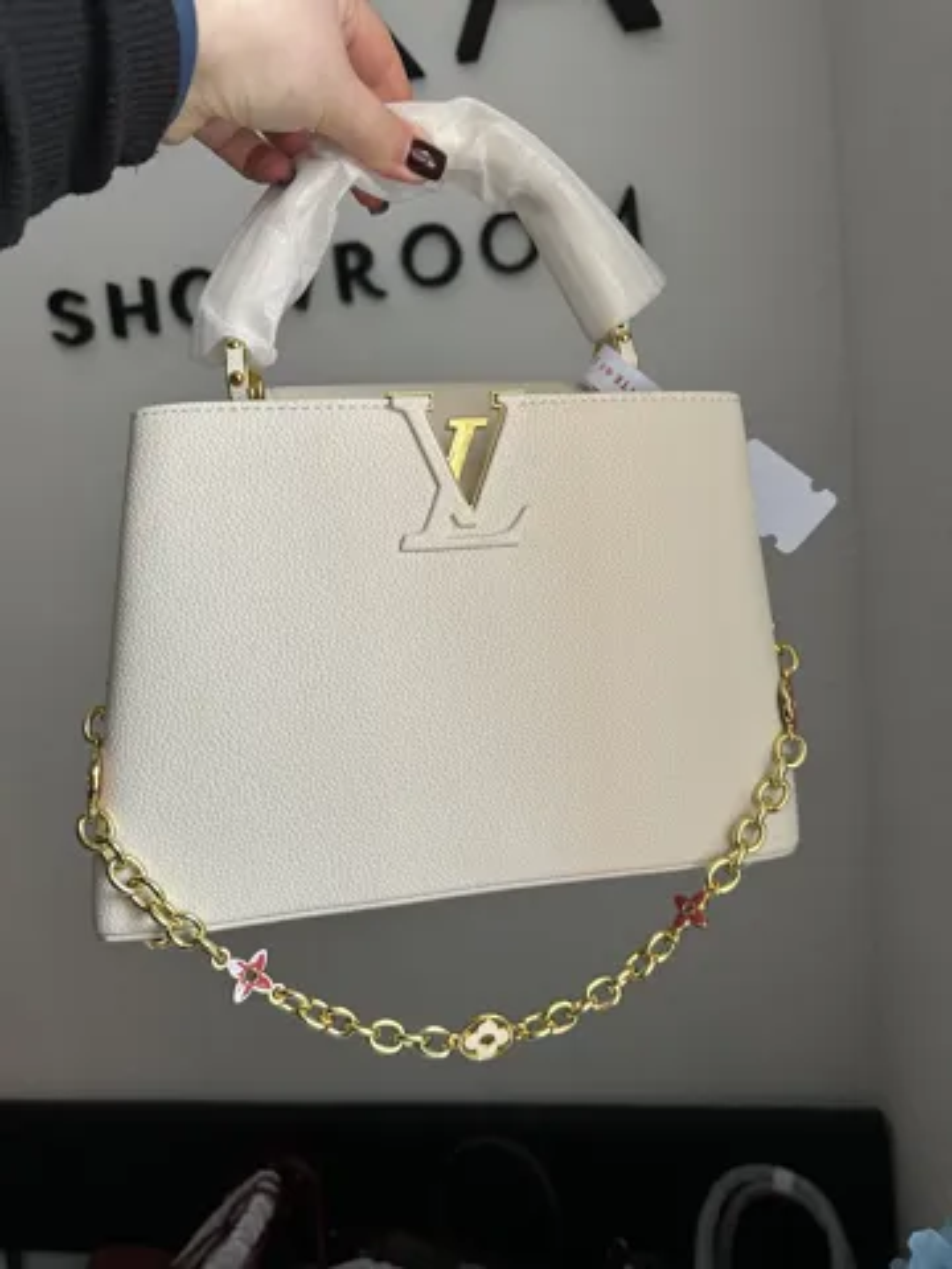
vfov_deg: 71.6
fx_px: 880
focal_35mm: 24
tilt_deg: -6.9
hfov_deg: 56.8
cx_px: 476
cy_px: 634
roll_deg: +5.5
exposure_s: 1/87
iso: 250
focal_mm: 6.86
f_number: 1.78
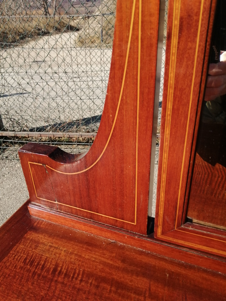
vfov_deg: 67.3
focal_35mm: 26
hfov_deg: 53.1
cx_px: 113
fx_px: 226
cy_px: 150
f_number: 1.8
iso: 50
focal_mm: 3.46
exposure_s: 1/1107
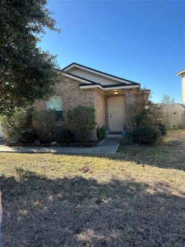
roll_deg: +1.4
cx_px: 92
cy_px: 124
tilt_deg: -1.8
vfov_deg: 71.6
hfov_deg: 56.8
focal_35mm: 24
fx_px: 171
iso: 80
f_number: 1.78
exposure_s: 1/1988
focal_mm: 6.86
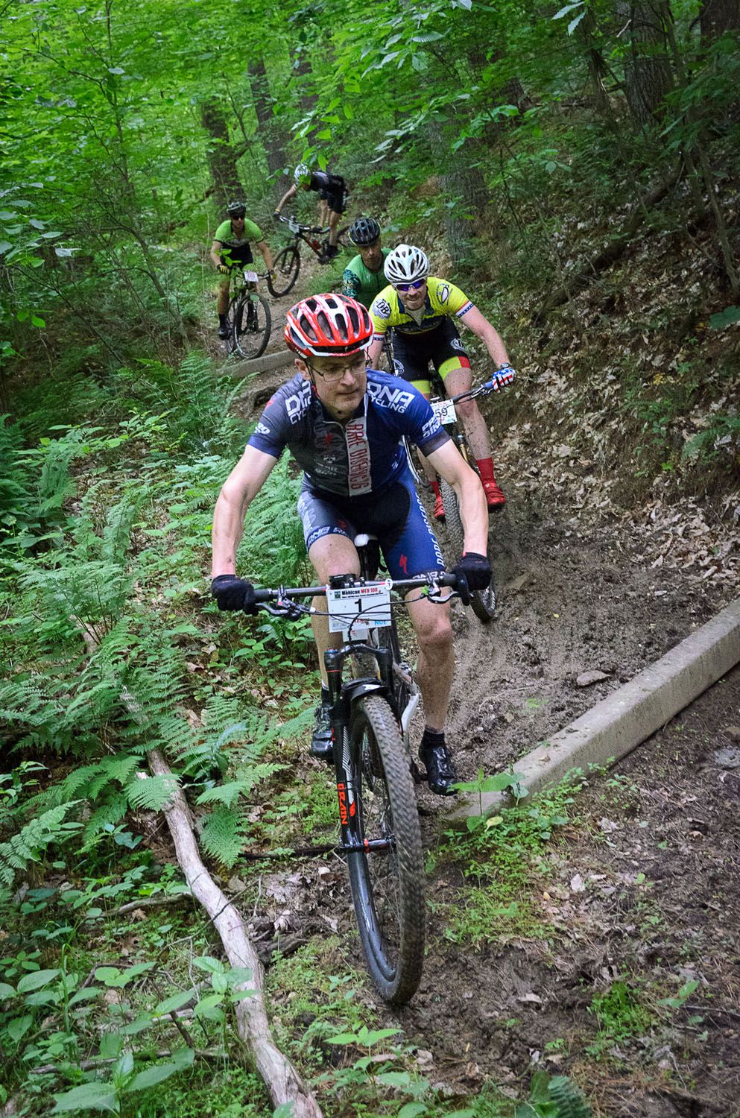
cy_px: 559
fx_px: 1441
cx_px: 370
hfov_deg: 28.8
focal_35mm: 46
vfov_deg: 42.4
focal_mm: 31
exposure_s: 1/200
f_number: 5
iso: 6400
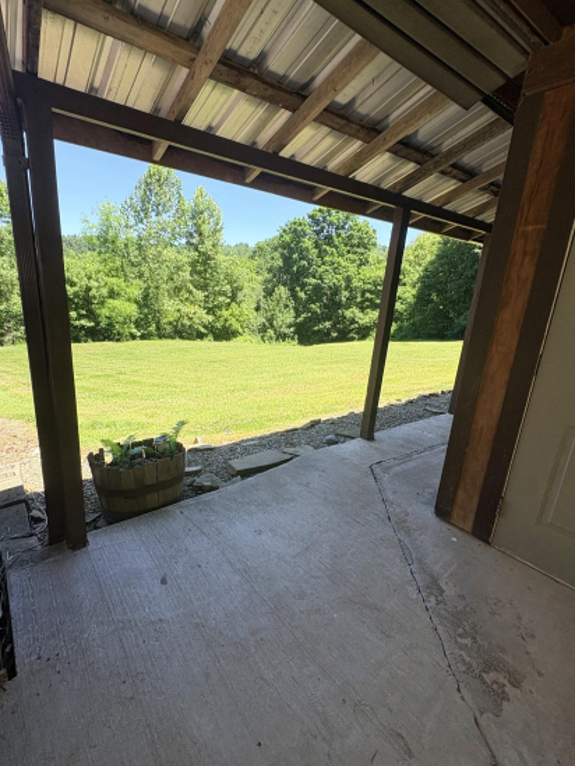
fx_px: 376
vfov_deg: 91.0
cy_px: 400
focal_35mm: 17
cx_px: 262
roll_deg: -3.4
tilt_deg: -15.3
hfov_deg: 74.6
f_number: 2.2
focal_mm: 2.22
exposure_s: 1/587
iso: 40
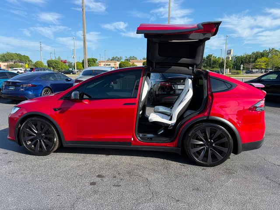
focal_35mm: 24
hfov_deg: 71.6
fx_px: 194
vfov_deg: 56.8
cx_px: 140
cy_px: 105
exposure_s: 1/2525
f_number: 1.78
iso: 80
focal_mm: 6.76
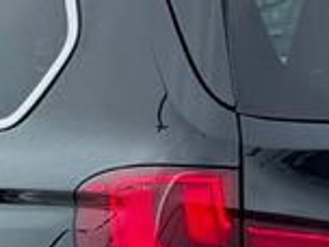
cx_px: 310
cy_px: 329
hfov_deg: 6.1
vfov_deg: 4.6
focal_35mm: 324
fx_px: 3079
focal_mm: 6.76
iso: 64
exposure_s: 1/1524
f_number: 1.78
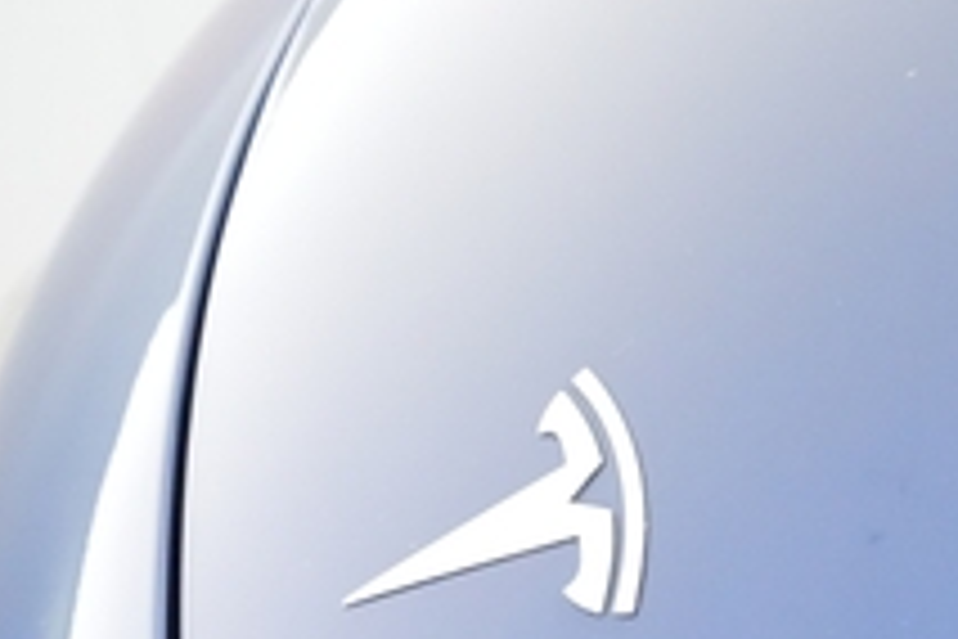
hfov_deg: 23.0
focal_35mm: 84
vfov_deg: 15.1
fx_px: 2235
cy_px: 936
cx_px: 1003
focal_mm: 28
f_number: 4.5
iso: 8000
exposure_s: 1/100
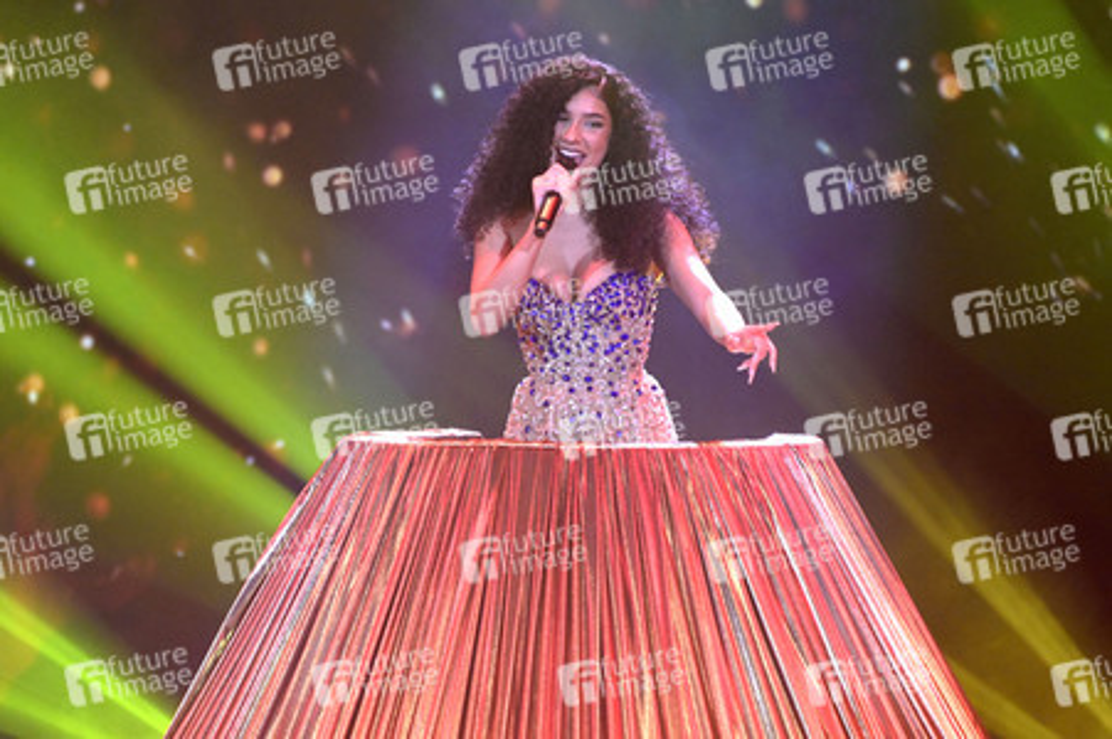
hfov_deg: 4.1
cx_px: 556
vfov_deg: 2.7
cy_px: 370
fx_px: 15433
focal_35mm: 500
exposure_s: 1/500
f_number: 5.6
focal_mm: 500
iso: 8000
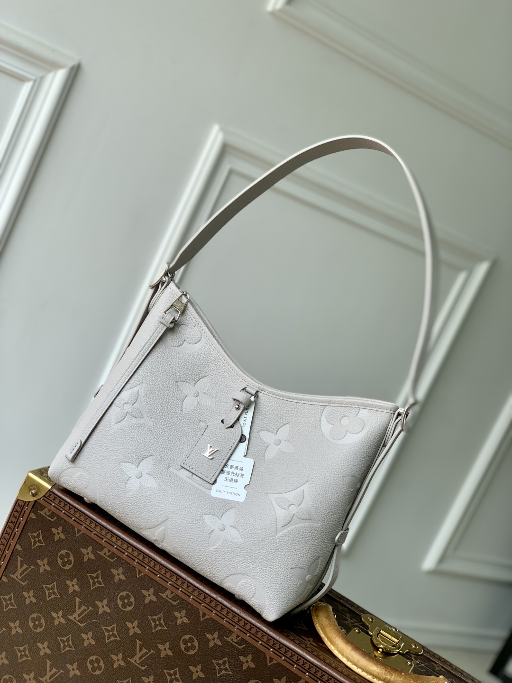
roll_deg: -25.3
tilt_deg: -9.8
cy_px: 342
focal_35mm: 52
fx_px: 1025
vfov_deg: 36.8
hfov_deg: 28.0
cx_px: 256
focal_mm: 6
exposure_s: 1/233
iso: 16
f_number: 2.4
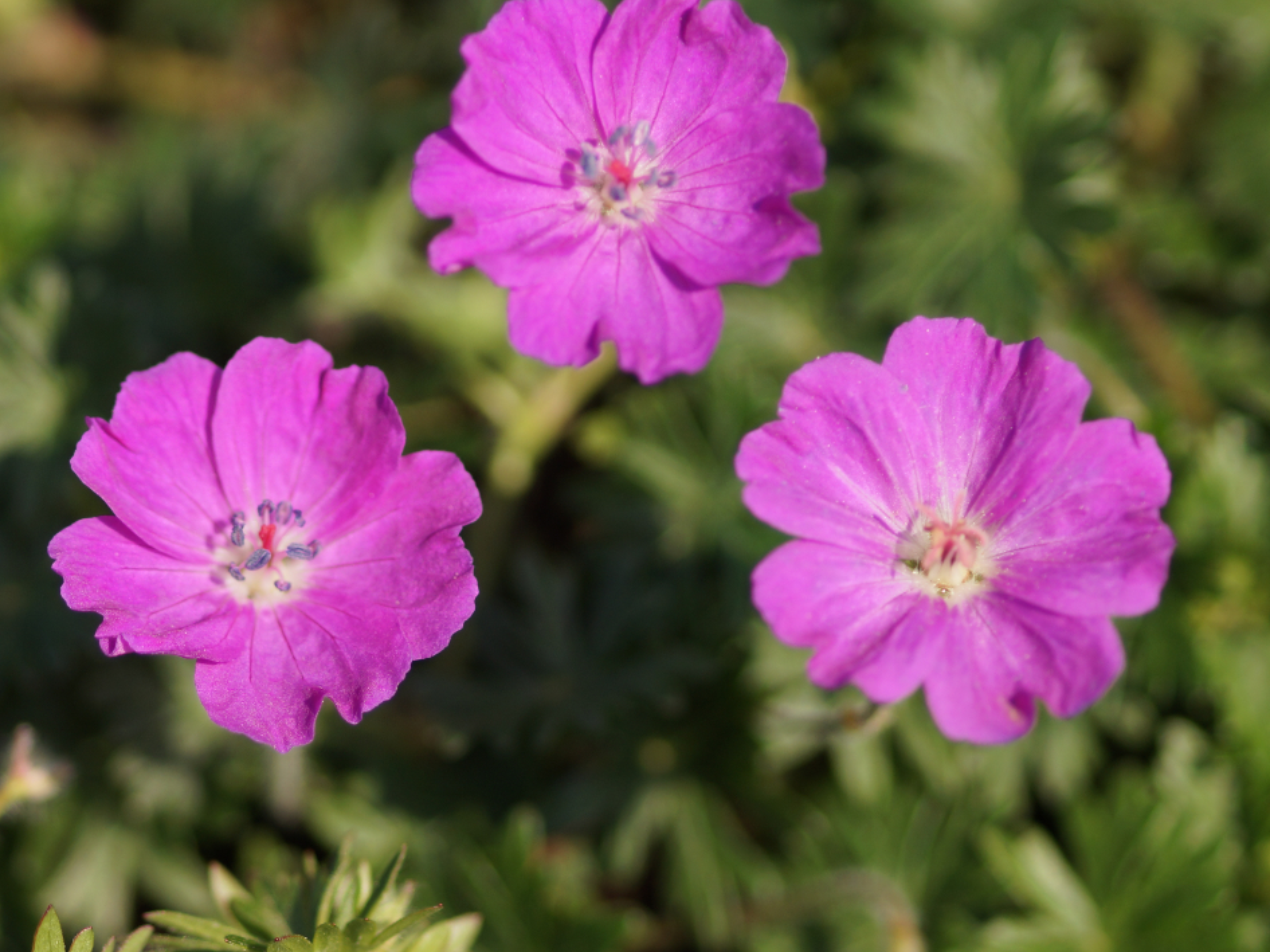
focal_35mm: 183
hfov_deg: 10.8
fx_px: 6712
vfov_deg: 8.1
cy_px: 471
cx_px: 614
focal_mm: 100
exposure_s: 1/1250
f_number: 2.8
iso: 100
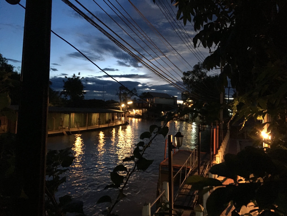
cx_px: 144
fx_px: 240
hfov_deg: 61.7
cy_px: 108
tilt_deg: +0.7
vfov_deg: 48.2
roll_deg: -3.4
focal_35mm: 29
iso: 400
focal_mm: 4.15
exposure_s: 1/17
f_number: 2.2
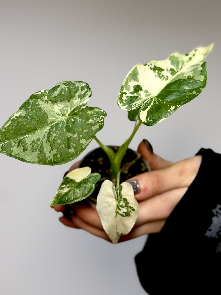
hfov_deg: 24.0
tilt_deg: +0.6
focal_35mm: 61
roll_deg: -1.0
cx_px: 118
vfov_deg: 31.6
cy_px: 128
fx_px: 519
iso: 50
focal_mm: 6.76
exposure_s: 1/121
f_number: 1.78
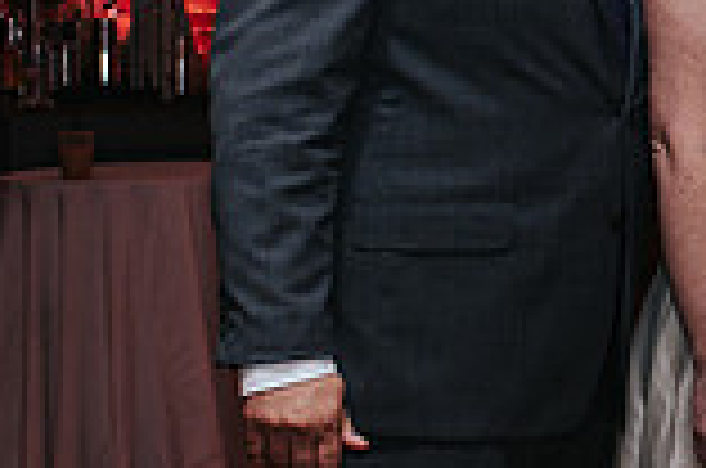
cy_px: 99
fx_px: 2564
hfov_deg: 15.0
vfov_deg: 10.4
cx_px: 895
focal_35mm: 131
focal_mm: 35
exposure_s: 1/200
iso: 800
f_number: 4
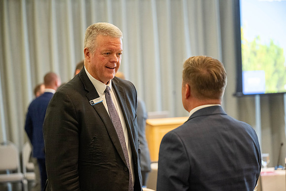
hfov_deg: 22.1
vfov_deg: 14.9
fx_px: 731
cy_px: 96
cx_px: 143
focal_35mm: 92
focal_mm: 92
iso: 2500
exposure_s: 1/160
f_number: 2.8
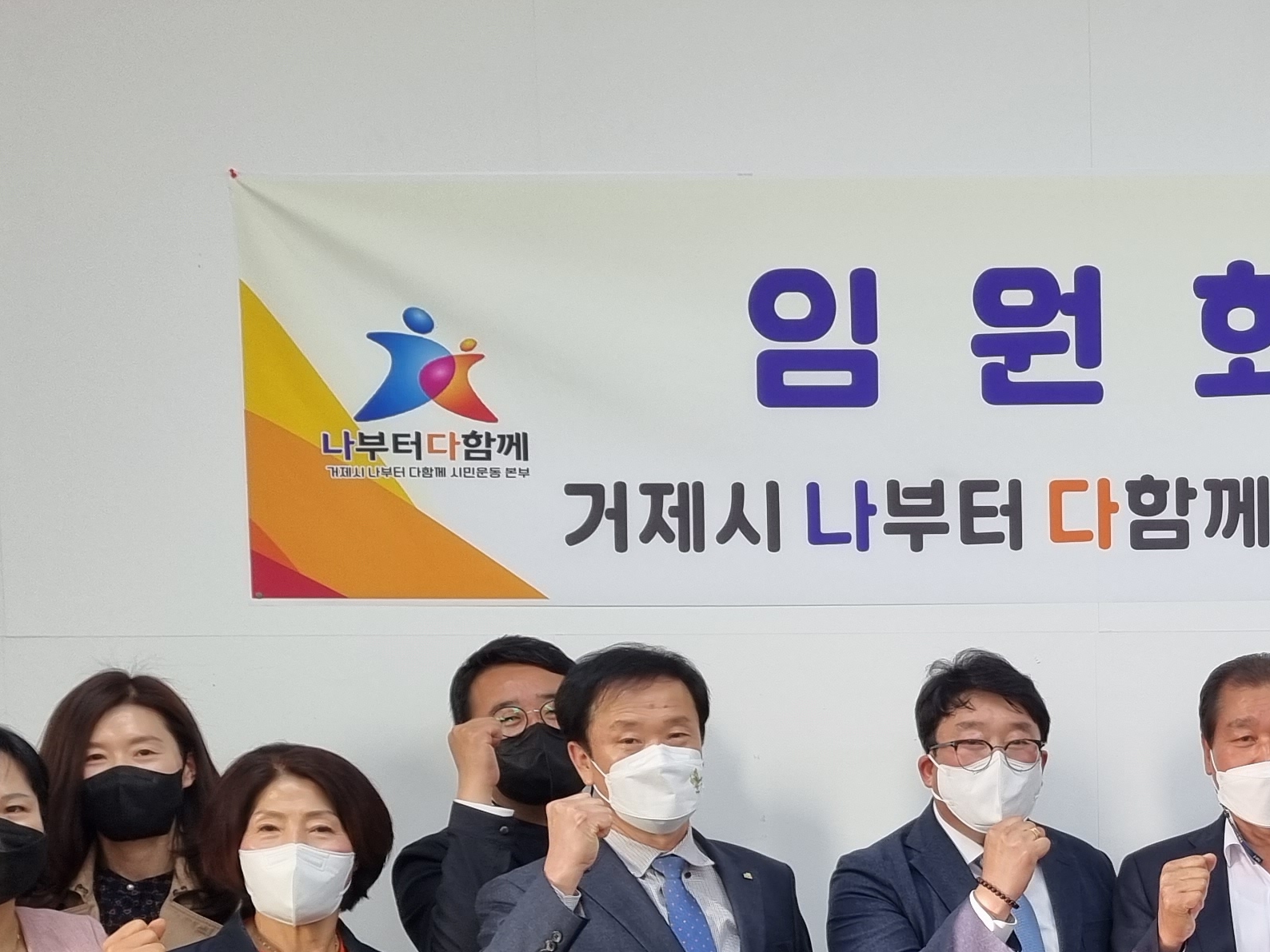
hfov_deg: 27.4
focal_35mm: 66
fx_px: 2421
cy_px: 948
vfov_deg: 21.5
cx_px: 1329
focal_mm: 5.4
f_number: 1.8
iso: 64
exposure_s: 1/120
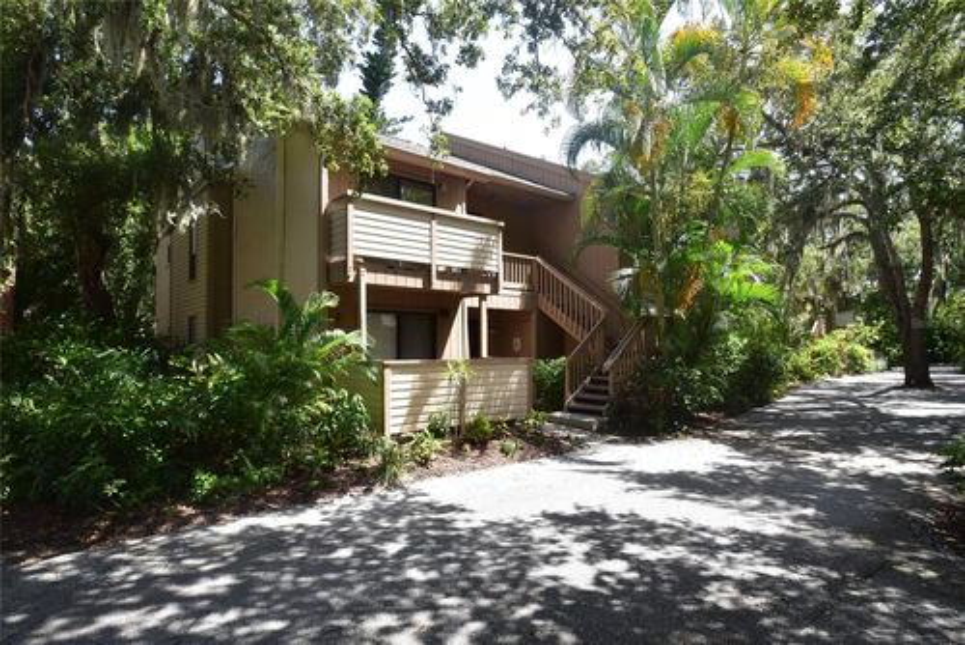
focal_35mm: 18
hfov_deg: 90.0
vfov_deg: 67.5
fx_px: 483
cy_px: 322
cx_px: 482
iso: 400
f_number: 9
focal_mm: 12
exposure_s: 1/160
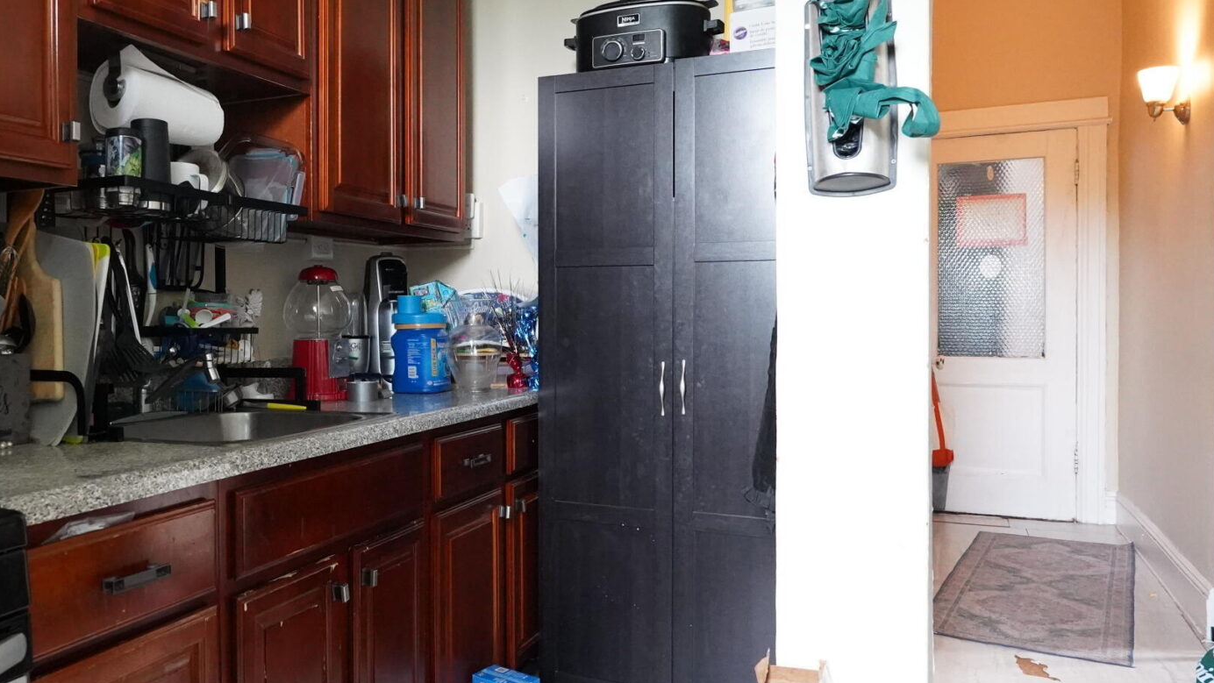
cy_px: 313
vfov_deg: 36.7
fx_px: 1029
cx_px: 363
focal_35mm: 32
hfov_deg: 59.0
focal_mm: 16.5
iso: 10000
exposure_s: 1/160
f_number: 4
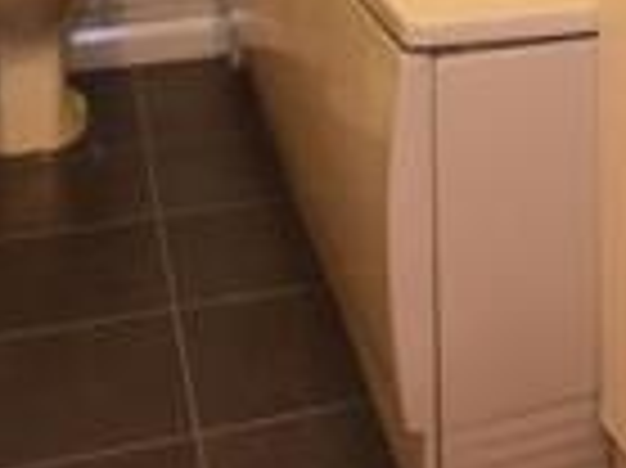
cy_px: -398
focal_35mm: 68
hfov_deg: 27.8
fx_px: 1229
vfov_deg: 17.2
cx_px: 527
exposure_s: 1/10
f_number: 5.6
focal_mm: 10
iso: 400
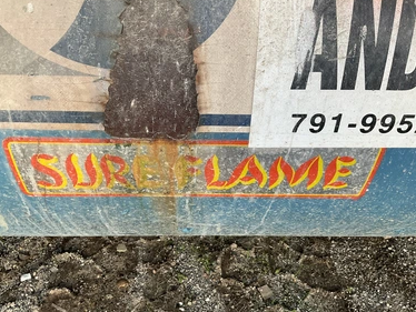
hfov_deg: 58.3
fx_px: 373
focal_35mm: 31
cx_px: 202
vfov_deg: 45.5
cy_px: 159
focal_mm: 3
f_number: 1.8
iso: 64
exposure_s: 1/122
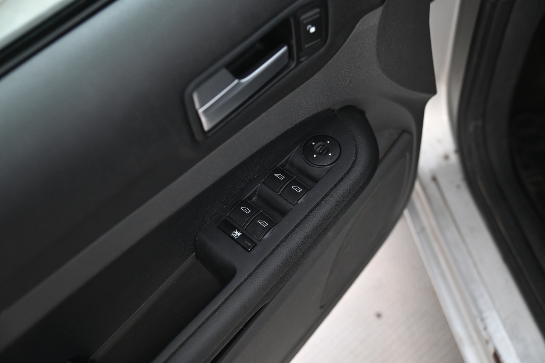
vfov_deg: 30.5
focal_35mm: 44
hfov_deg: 44.5
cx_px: 272
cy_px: 182
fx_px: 666
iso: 2000
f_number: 4
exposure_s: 1/13
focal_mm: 44
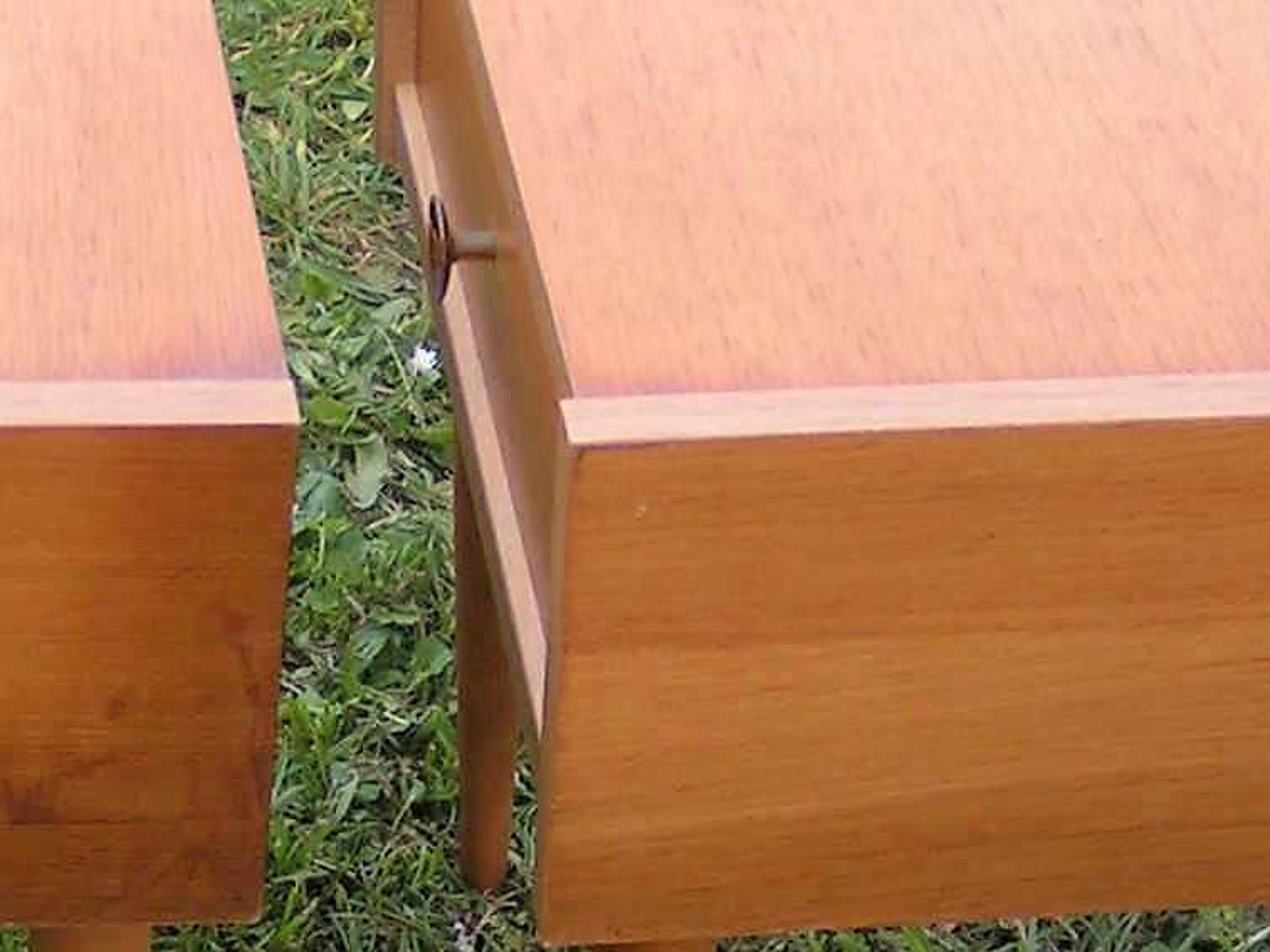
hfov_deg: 18.9
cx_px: 309
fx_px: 3779
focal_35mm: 103
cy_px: 618
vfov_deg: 14.3
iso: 50
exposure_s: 1/125
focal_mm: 5.8
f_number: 2.8
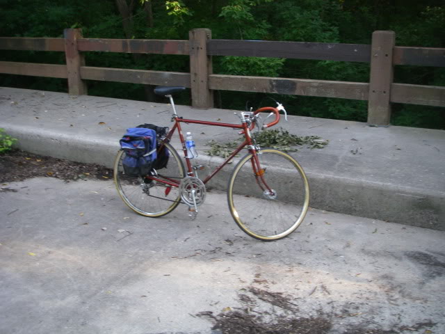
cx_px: 222
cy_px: 167
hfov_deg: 49.0
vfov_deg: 37.7
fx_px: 489
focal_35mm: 38
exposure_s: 1/50
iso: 160
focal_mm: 6.3
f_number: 3.3
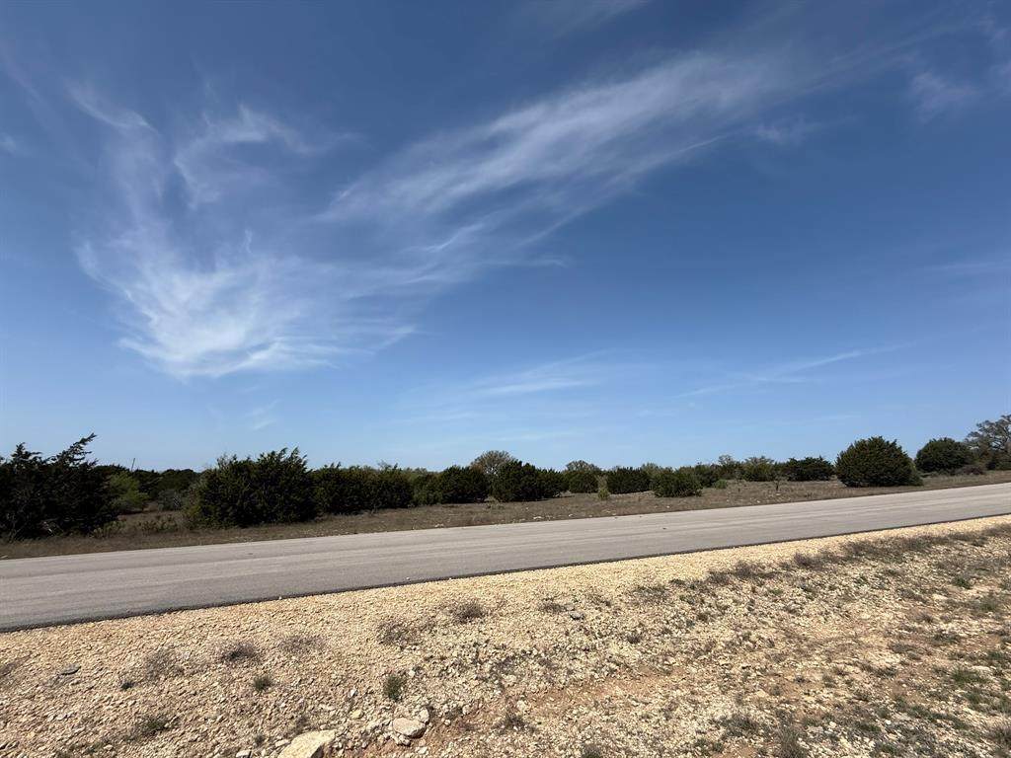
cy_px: 379
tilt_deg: +15.9
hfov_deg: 102.1
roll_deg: +0.1
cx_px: 506
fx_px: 409
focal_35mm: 14
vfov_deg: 85.7
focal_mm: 2.22
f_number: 2.2
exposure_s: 1/2976
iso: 50
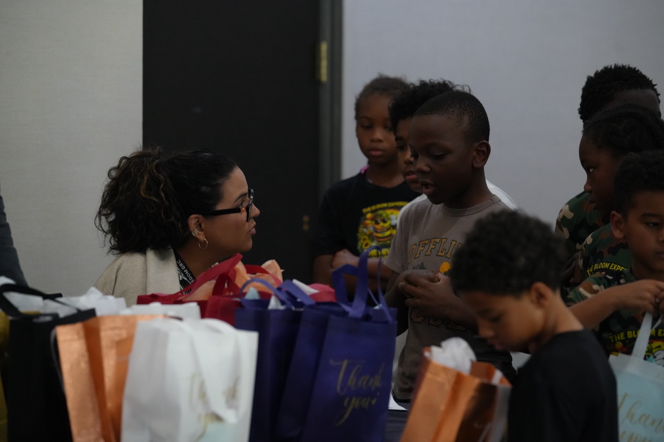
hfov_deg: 12.7
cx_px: 332
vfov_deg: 8.5
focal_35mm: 162
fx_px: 2987
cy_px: 221
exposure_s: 1/320
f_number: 4
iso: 6400
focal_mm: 162
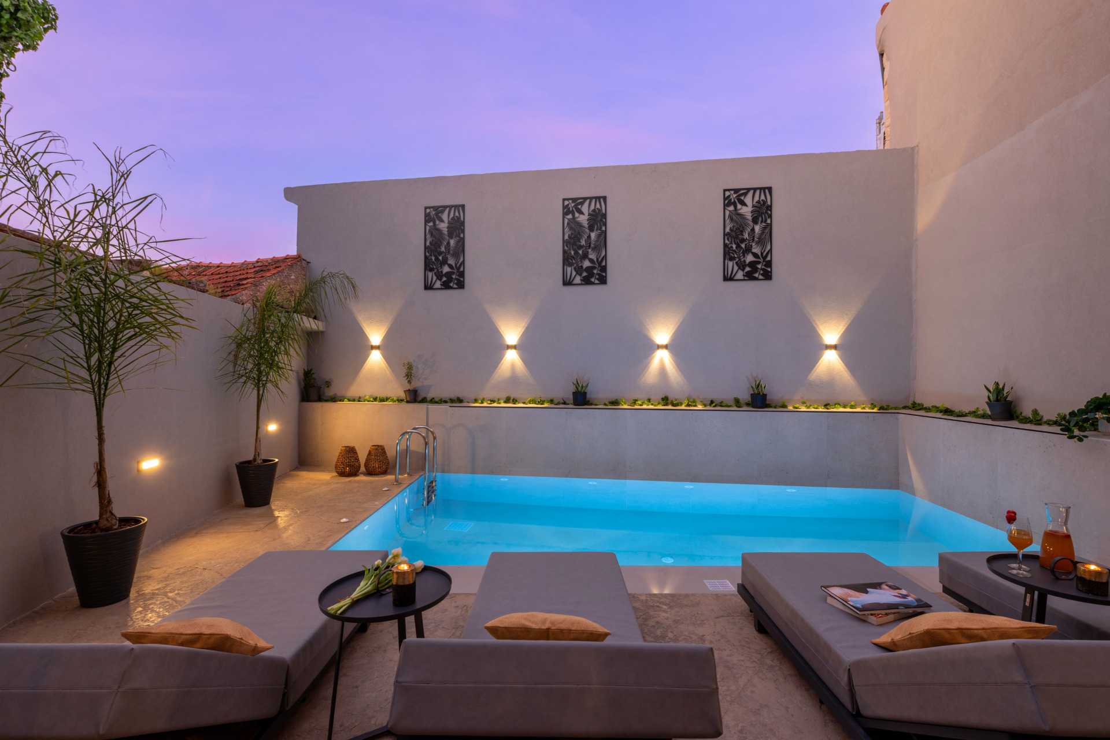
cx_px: 555
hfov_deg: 93.3
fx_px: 524
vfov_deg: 70.4
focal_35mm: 17
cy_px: 370
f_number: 10
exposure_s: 1/1.25
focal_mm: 17
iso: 100
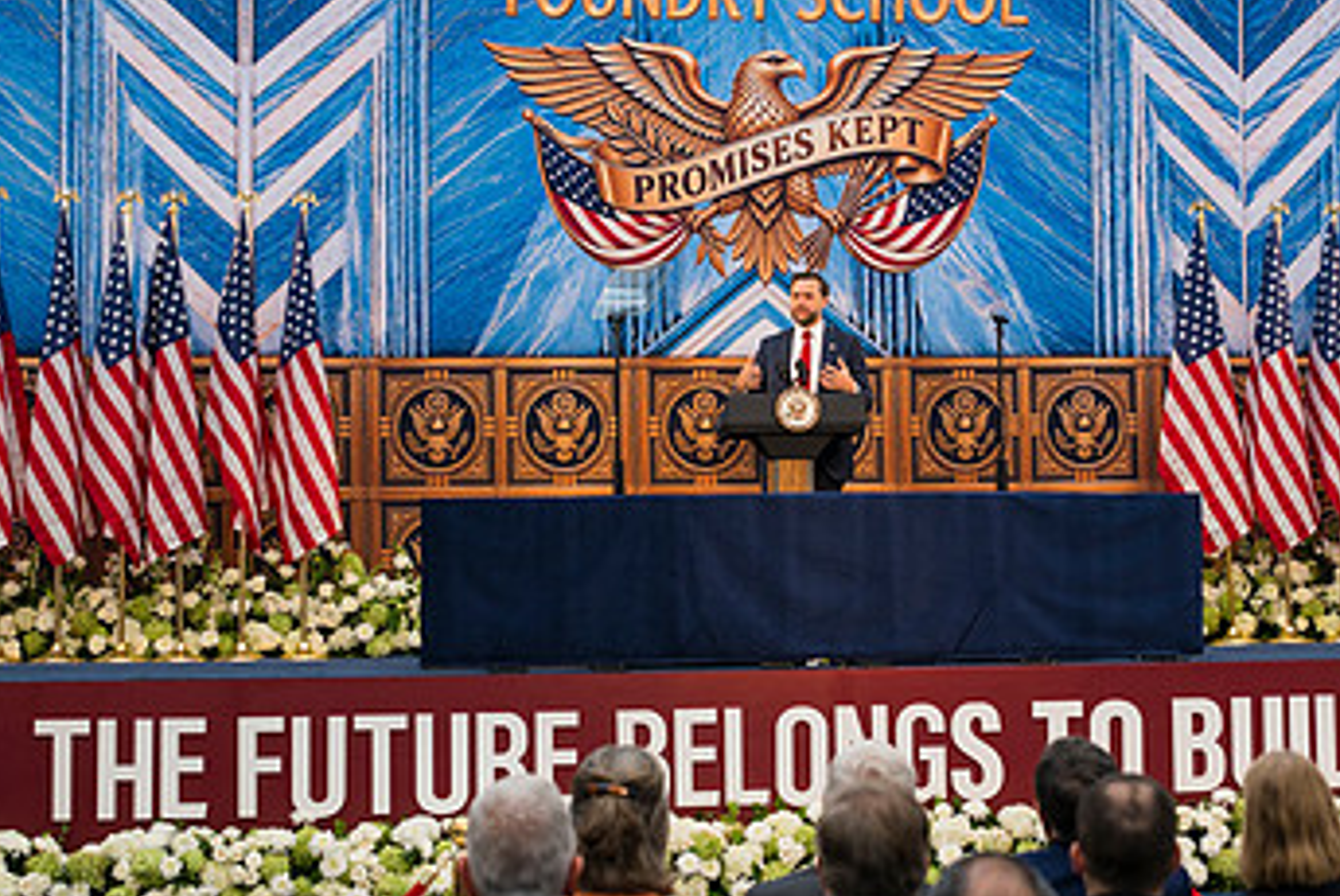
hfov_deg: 33.8
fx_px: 2198
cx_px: 787
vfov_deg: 23.0
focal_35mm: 59
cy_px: 458
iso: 360
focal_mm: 35
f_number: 2.8
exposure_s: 1/320
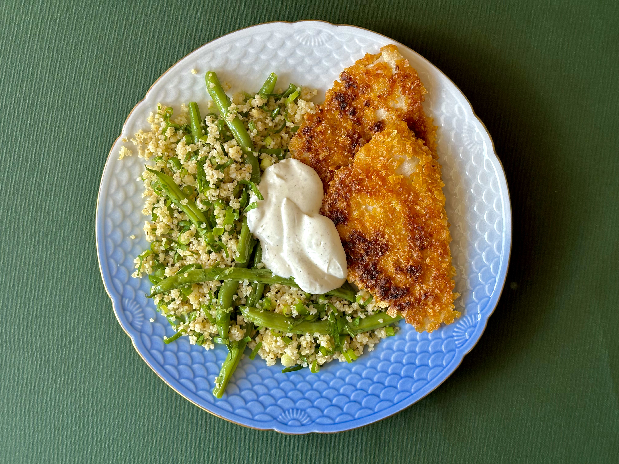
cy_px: 232
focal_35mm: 48
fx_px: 858
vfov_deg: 30.3
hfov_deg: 39.7
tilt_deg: -88.3
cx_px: 310
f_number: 1.78
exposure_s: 1/221
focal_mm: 6.86
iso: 50
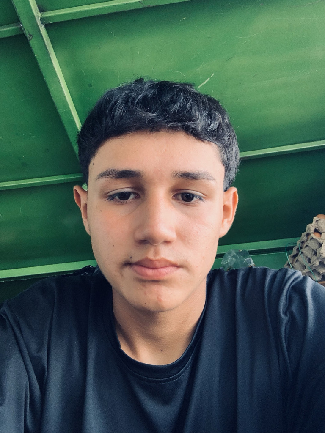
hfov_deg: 44.2
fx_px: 401
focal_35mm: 32
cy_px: 216
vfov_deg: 56.8
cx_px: 162
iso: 64
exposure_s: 1/115
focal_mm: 2.87
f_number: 2.2
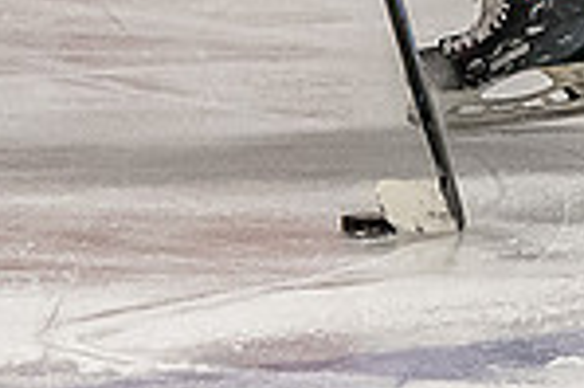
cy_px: -472
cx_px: 374
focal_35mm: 1347
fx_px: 21827
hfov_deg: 1.5
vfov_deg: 1.0
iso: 1600
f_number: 3.2
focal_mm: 125
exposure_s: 1/800
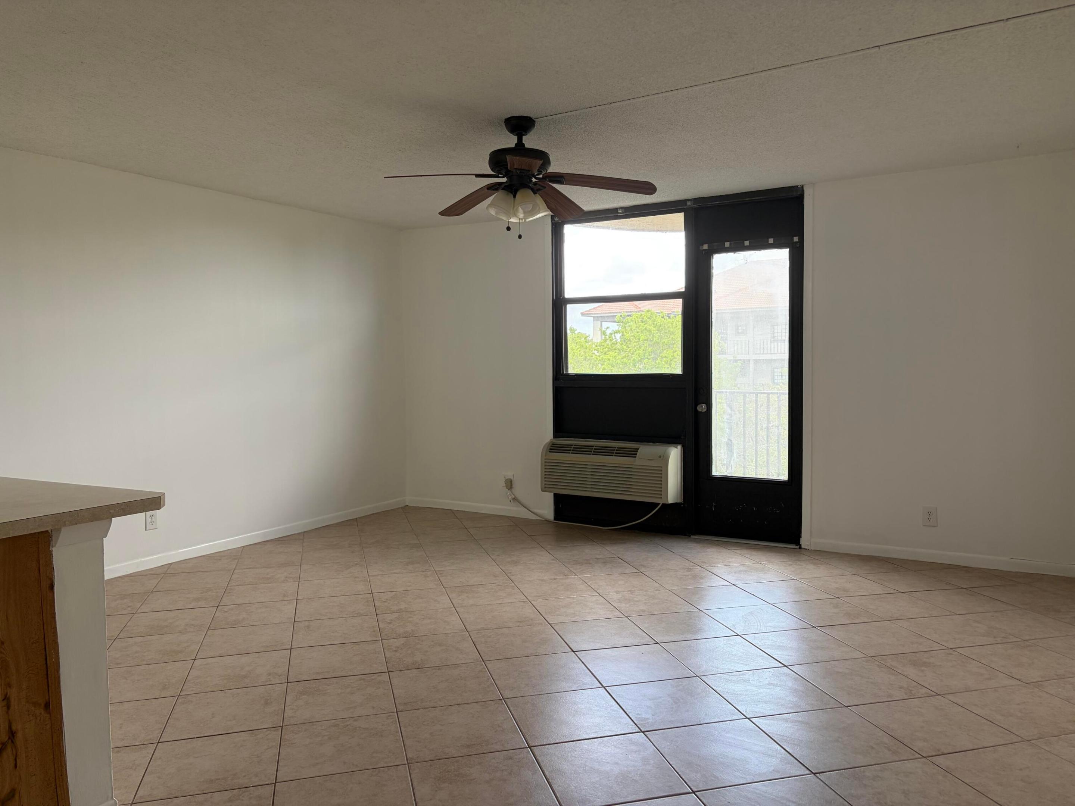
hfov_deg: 67.3
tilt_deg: -2.3
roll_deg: +1.3
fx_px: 807
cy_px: 403
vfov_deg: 53.1
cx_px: 538
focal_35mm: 26
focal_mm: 5.96
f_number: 1.6
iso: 80
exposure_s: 1/207
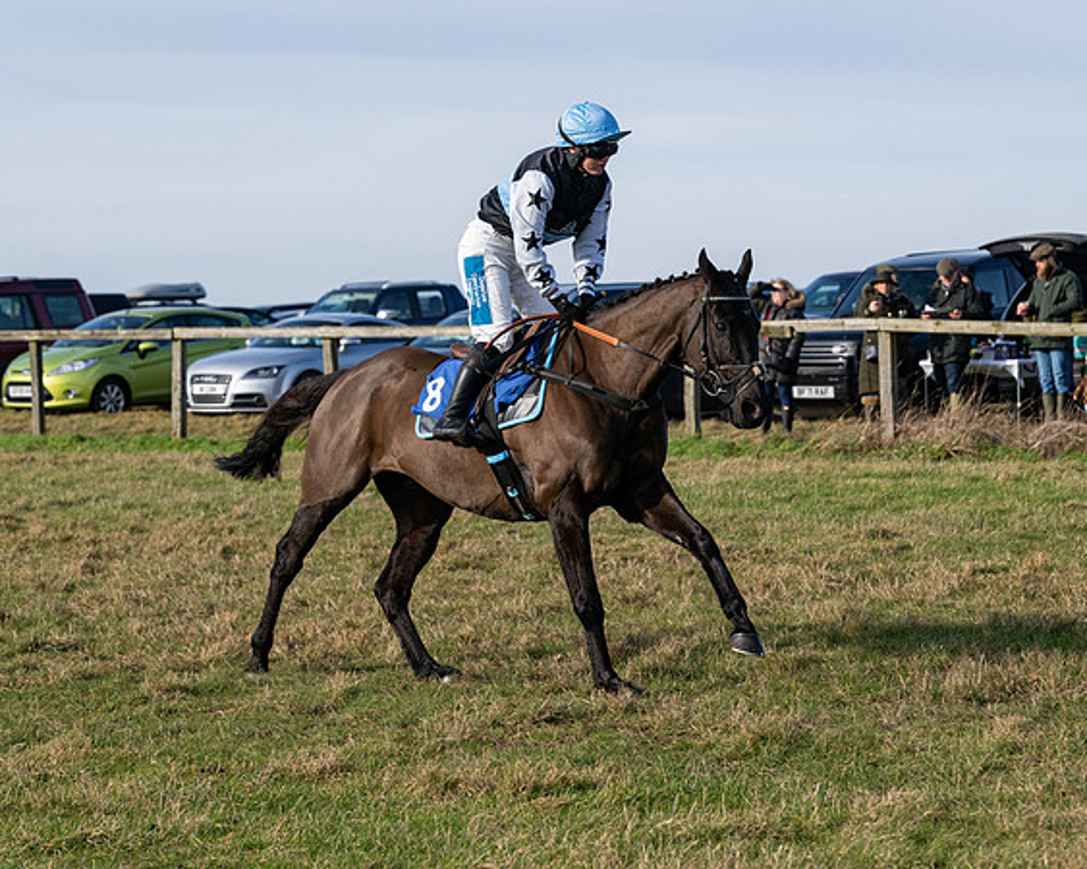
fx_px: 3875
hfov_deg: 16.0
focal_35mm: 120
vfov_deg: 12.8
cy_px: 426
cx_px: 439
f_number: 5
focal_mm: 84
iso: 400
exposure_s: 1/2500
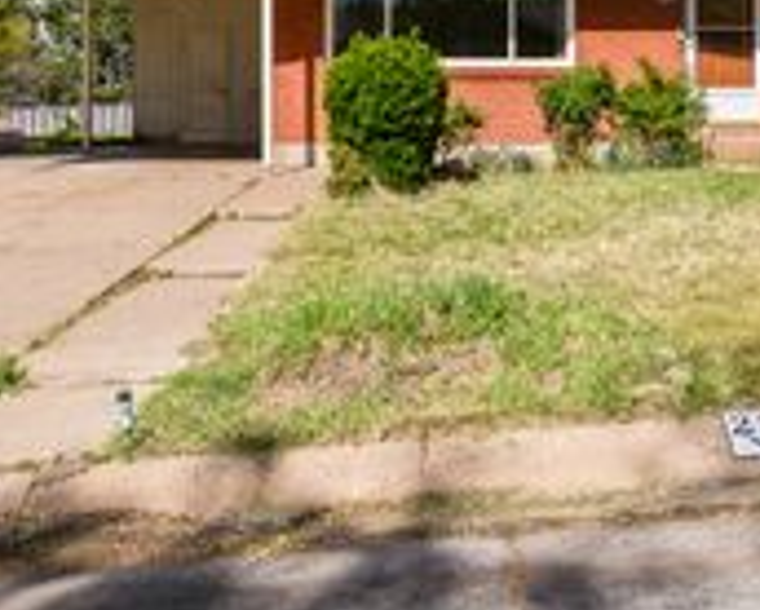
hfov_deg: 37.0
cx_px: 464
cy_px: 46
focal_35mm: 50
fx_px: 1131
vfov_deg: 28.8
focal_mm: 12.3
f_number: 9
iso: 250
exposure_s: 1/800
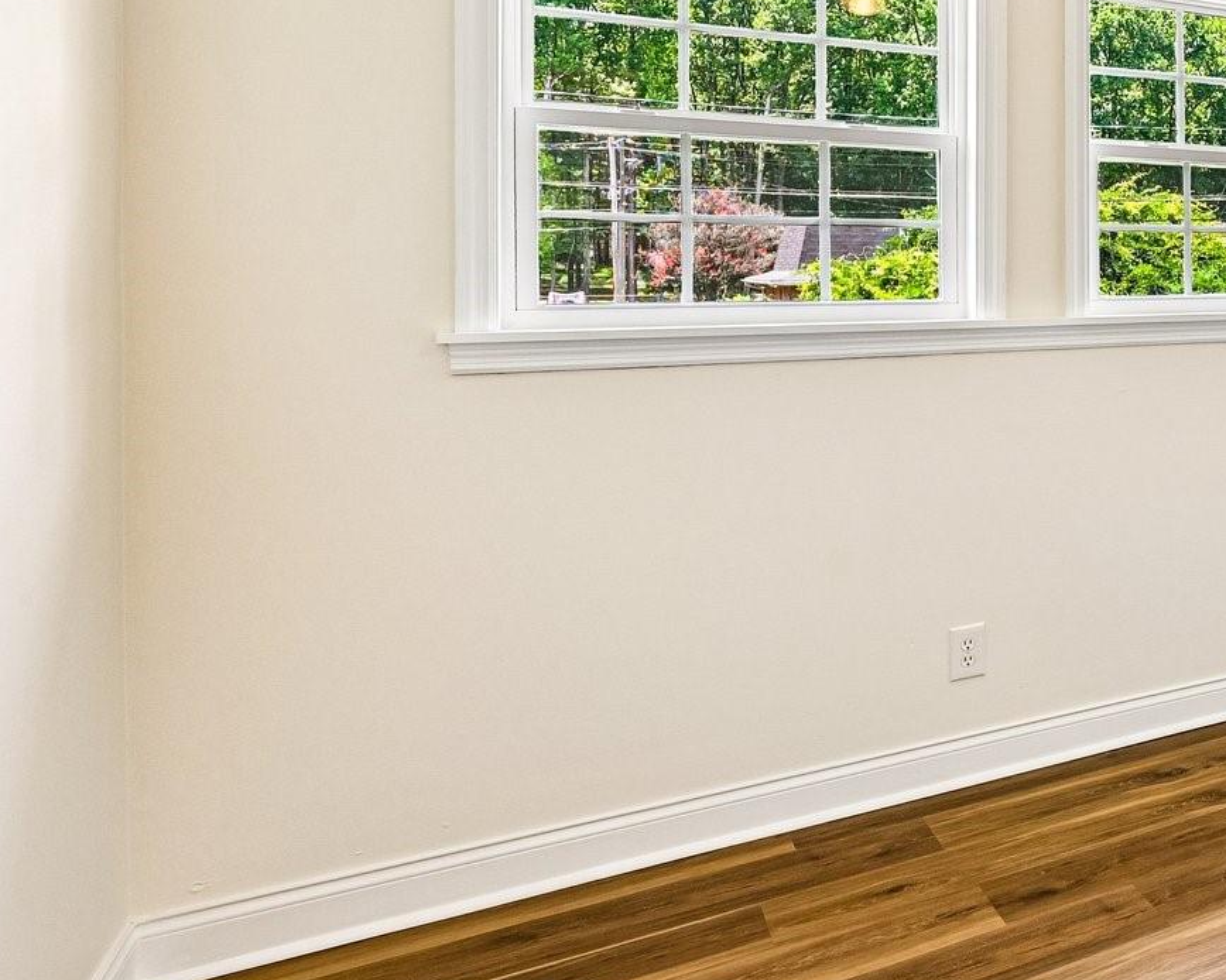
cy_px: 263
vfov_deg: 45.7
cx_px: 1435
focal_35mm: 31
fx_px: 1125
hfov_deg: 41.4
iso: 250
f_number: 8
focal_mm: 14
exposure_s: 1/15
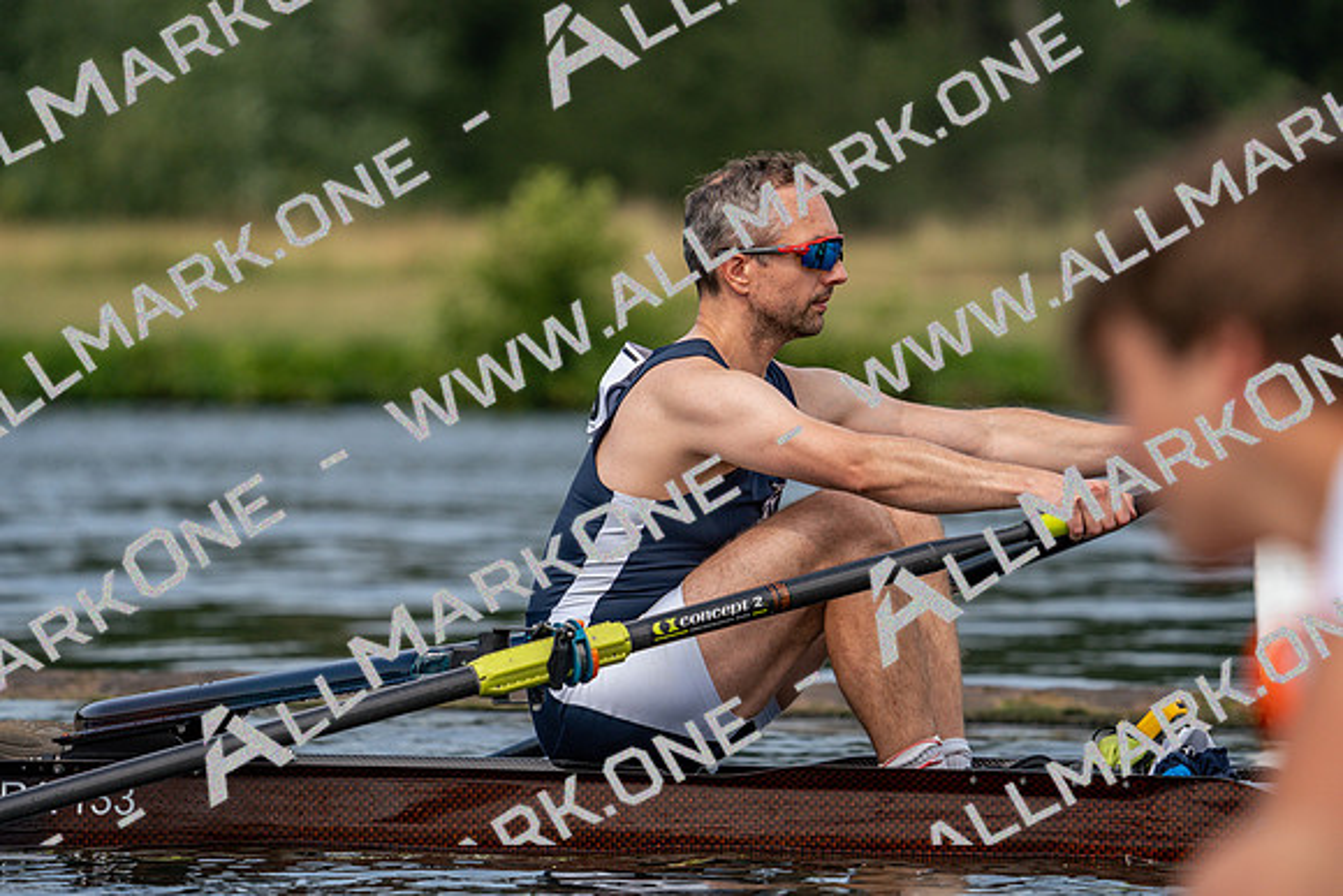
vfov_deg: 3.8
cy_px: 448
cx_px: 672
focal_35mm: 362
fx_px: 13507
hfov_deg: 5.7
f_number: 6.3
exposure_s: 1/1600
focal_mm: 362
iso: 400
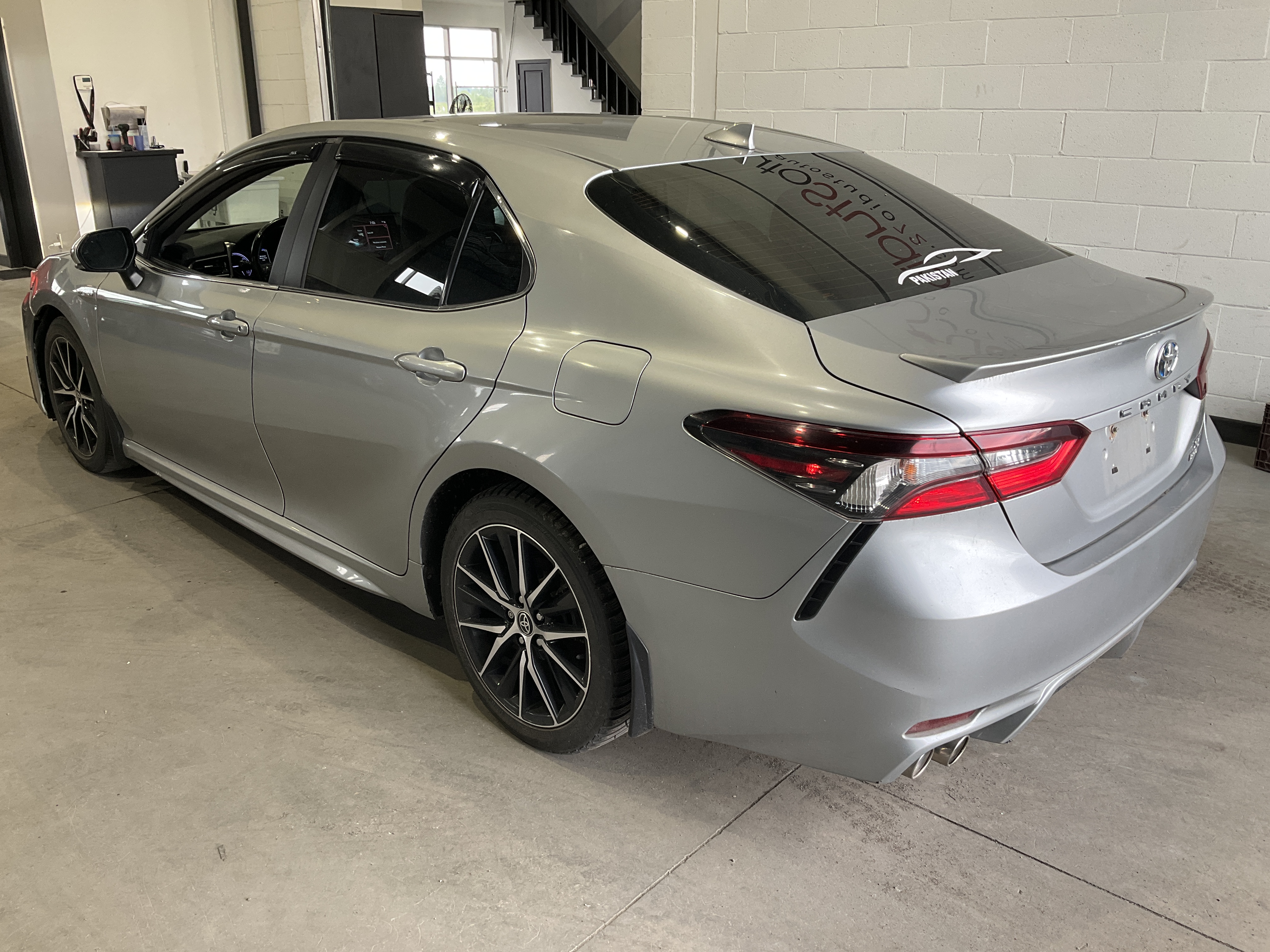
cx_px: 635
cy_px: 476
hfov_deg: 61.7
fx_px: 1064
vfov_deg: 48.2
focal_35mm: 29
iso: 50
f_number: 1.8
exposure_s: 1/122
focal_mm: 3
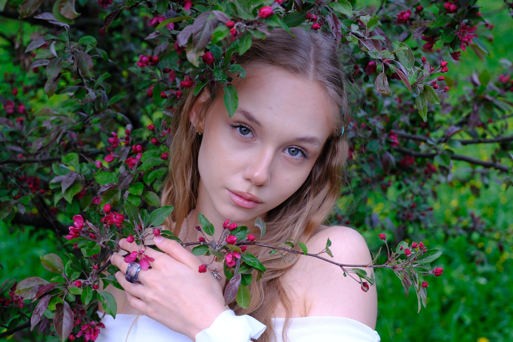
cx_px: 256
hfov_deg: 27.0
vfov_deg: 18.2
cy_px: 171
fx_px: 1069
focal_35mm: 75
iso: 320
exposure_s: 1/50
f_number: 4.8
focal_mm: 50
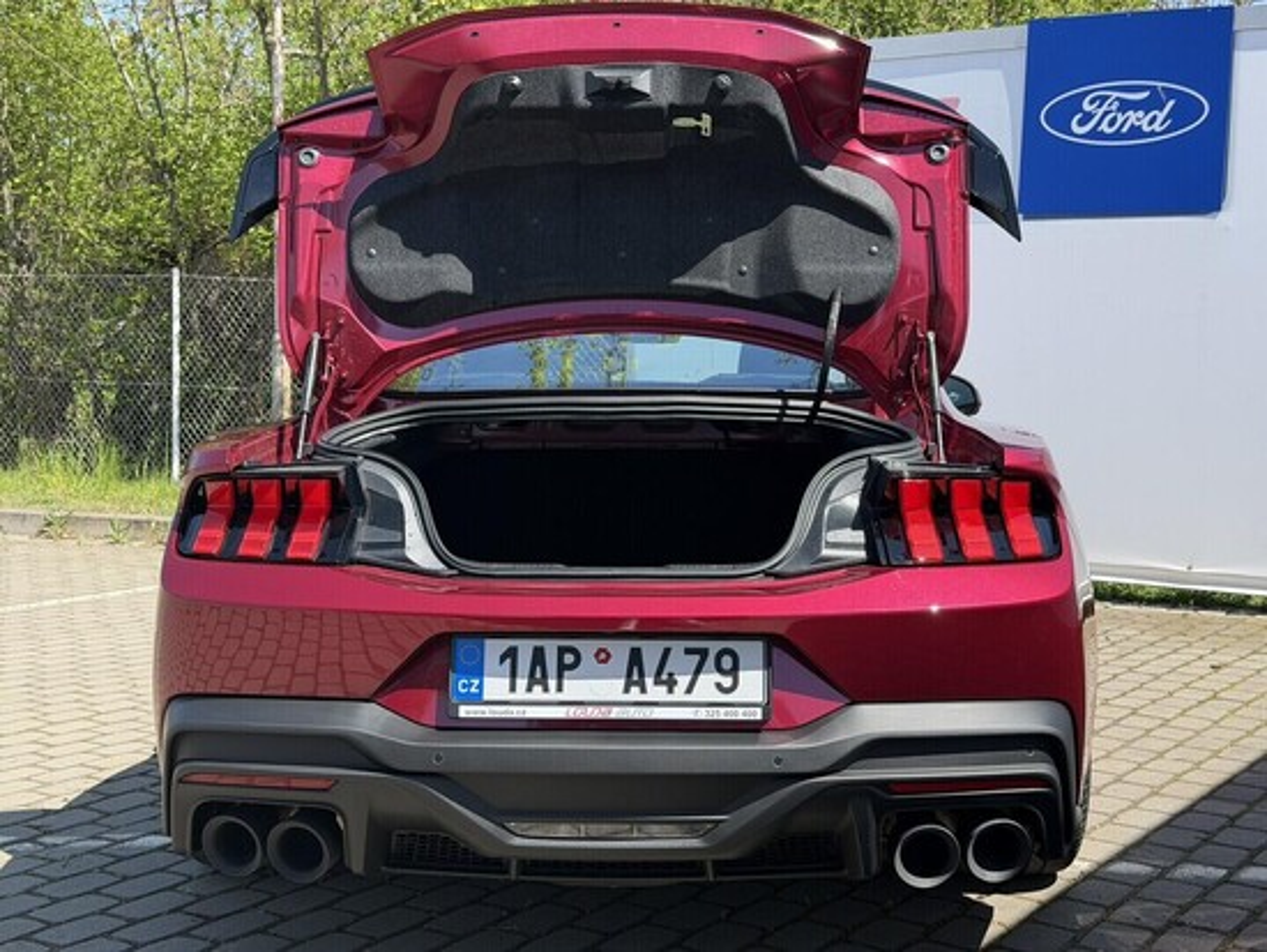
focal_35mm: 48
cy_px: 476
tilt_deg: -4.5
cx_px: 634
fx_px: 1758
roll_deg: -0.5
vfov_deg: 30.3
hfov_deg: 39.6
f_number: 1.78
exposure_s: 1/2088
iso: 80
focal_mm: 6.76
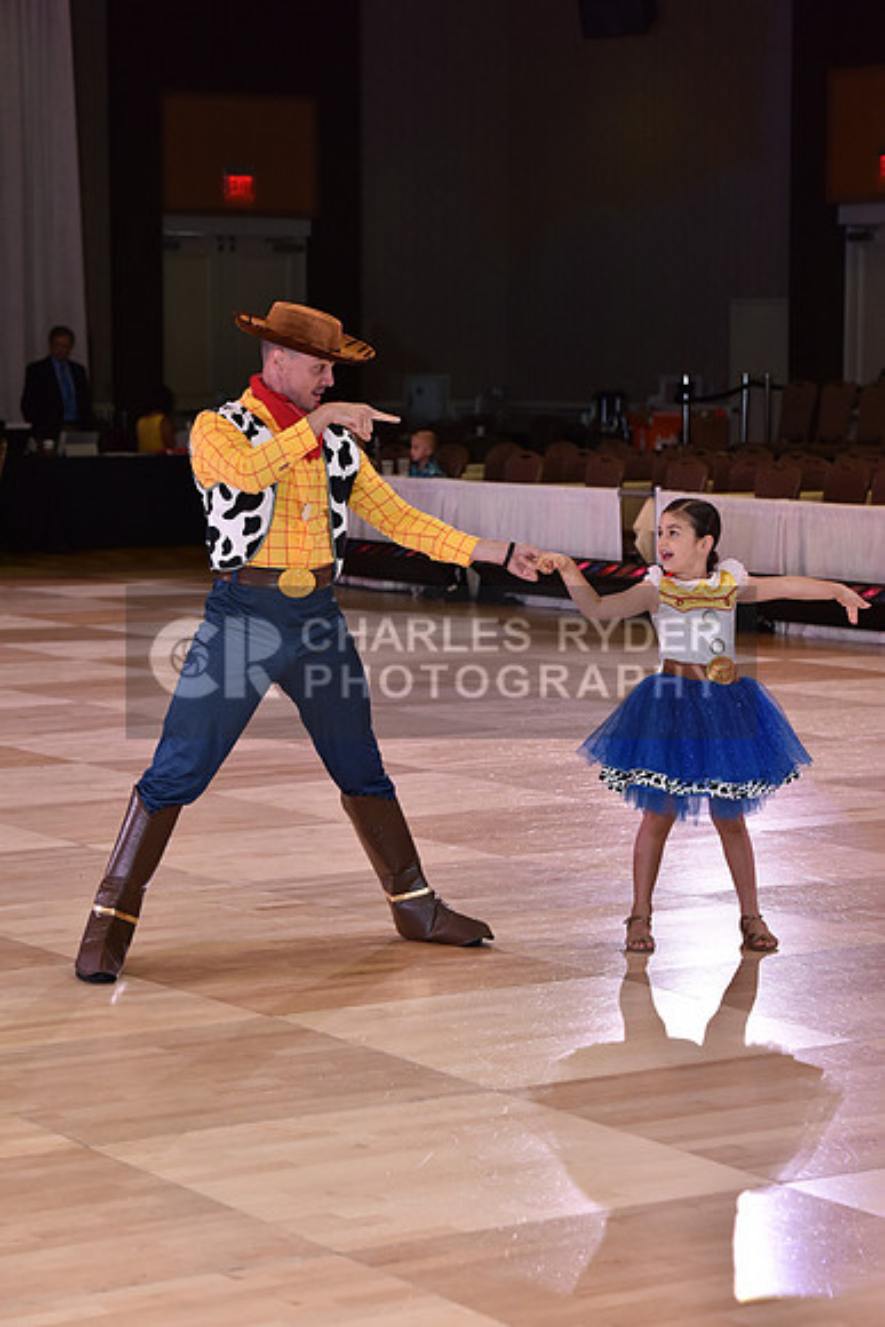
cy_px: 664
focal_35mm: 100
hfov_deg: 13.7
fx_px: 3685
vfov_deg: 20.4
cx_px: 442
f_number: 6.3
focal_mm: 100
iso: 1600
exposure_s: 1/250
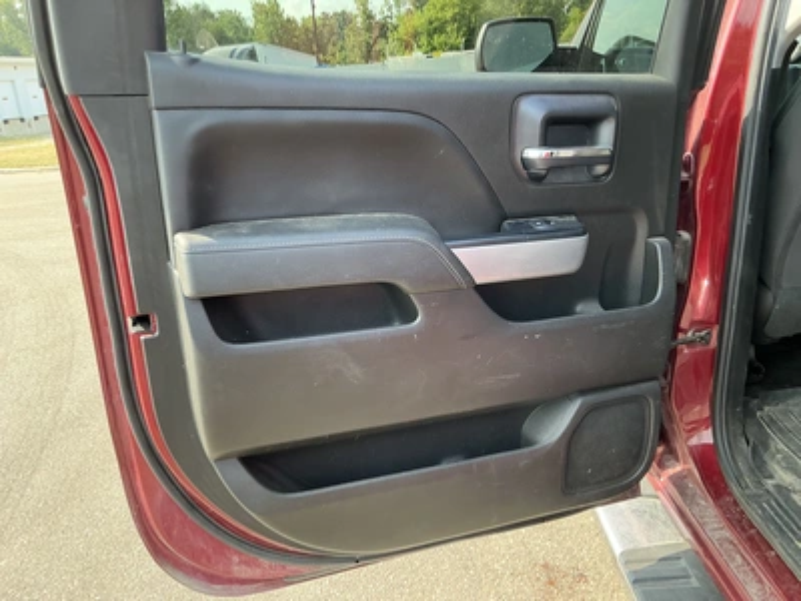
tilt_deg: -19.2
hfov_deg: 63.4
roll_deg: +4.5
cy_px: 300
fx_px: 648
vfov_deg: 49.7
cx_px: 400
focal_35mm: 28
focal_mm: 3
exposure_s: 1/145
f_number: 1.8
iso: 32
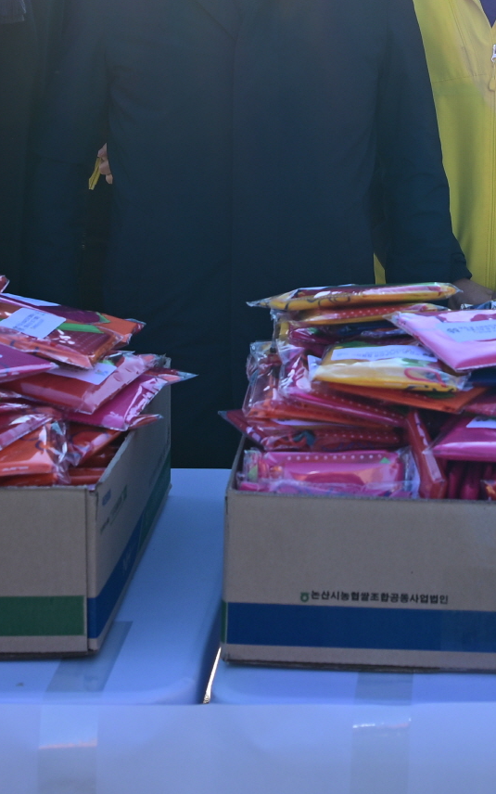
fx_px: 2163
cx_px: 498
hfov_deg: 12.9
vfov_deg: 19.9
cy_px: -66
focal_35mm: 100
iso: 80
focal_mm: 24
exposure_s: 1/200
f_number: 4.5
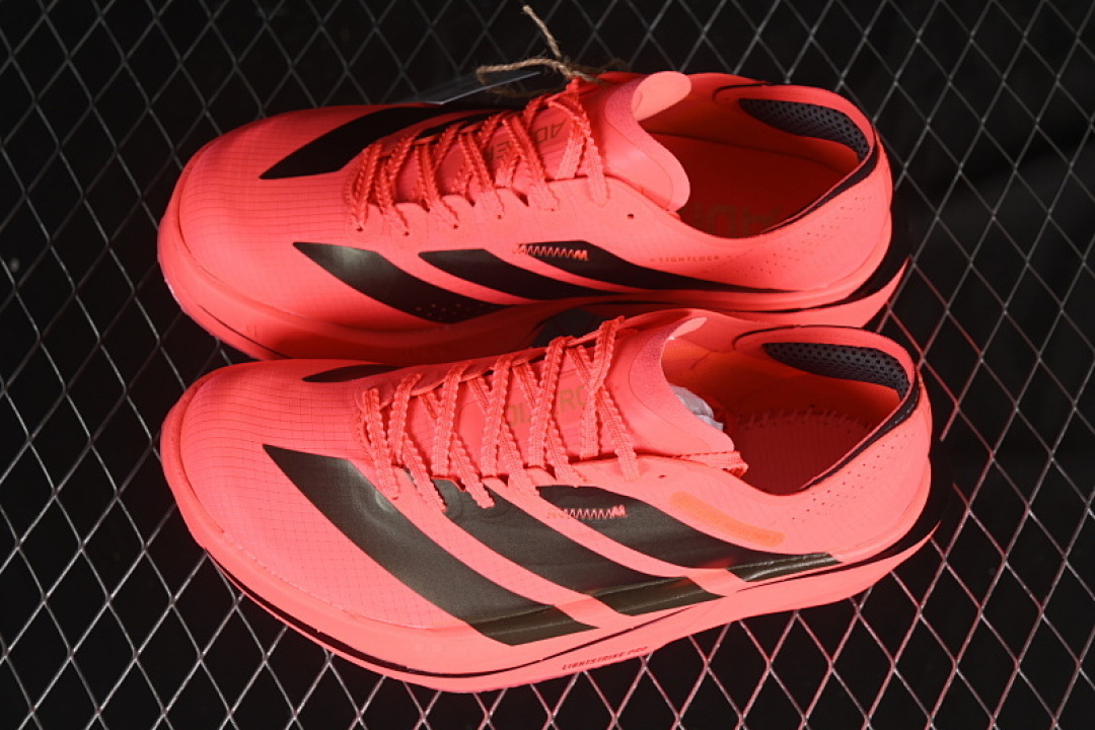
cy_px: 365
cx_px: 548
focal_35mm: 75
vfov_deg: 18.2
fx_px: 2281
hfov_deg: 27.0
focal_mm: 50
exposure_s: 1/80
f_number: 7.1
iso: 160
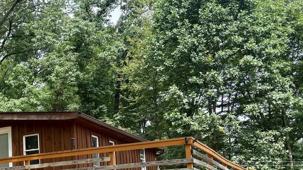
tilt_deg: +8.7
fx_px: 434
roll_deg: +1.8
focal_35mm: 54
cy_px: 147
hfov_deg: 36.2
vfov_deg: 21.8
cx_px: 31
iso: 100
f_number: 1.78
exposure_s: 1/1292
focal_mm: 6.76
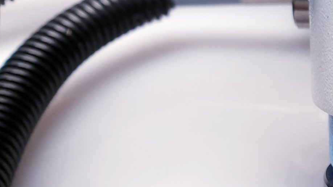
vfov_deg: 15.1
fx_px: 697
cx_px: 459
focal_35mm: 79
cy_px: 161
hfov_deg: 23.1
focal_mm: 4.3
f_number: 2.4
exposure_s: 1/50
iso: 125
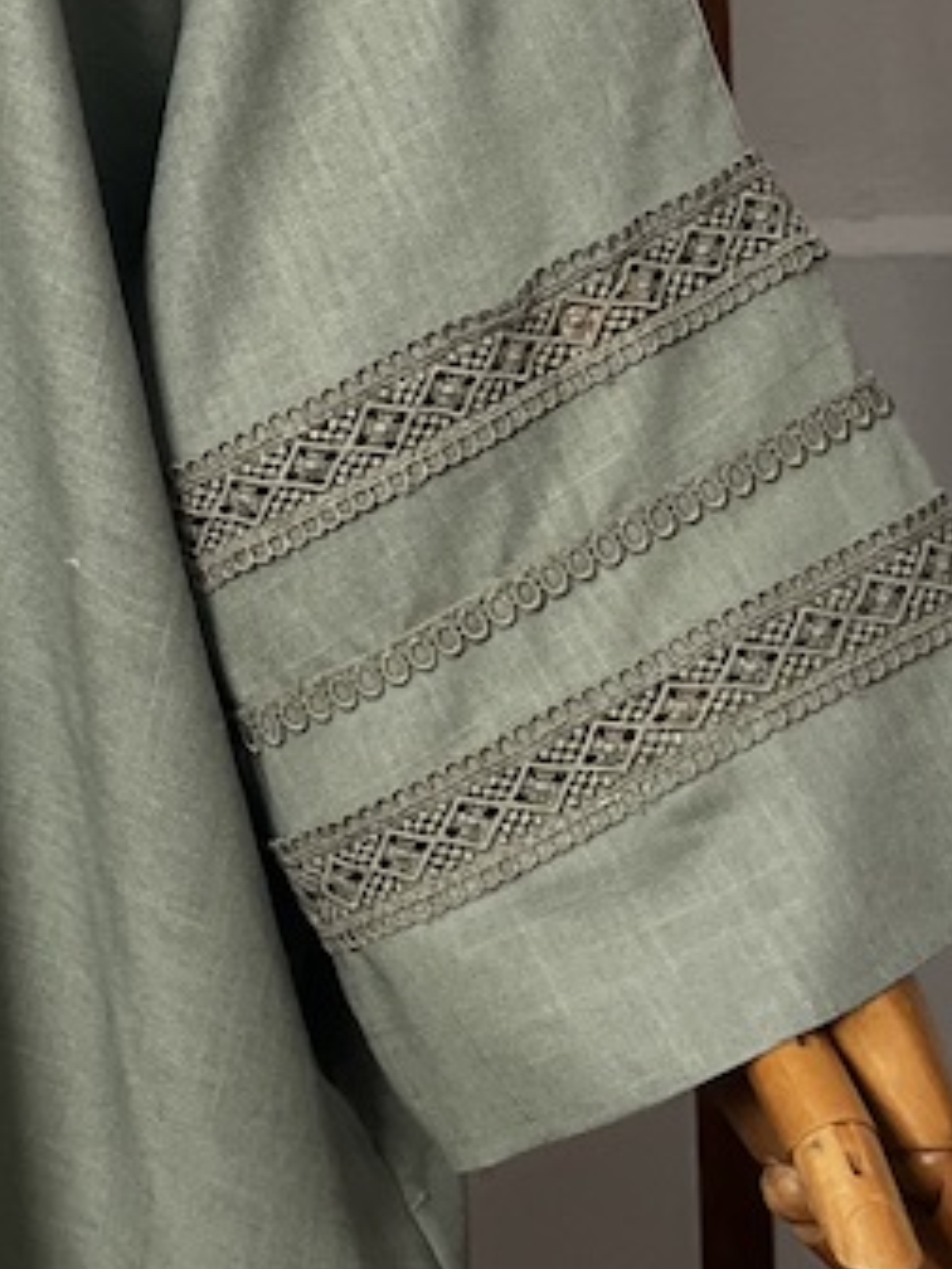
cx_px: -404
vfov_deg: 19.4
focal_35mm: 99
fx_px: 3630
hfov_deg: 14.1
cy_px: 98
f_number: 1.6
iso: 125
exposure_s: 1/108
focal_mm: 5.1
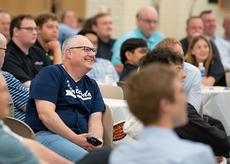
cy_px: 55
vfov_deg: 3.9
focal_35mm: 372
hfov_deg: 5.4
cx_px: 87
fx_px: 2430
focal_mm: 200
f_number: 2.8
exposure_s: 1/250
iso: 1000
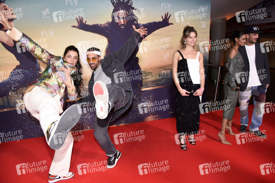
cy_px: 92
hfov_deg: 73.8
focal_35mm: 24
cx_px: 138
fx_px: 183
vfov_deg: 53.1
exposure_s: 1/80
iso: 1250
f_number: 6.3
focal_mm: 24
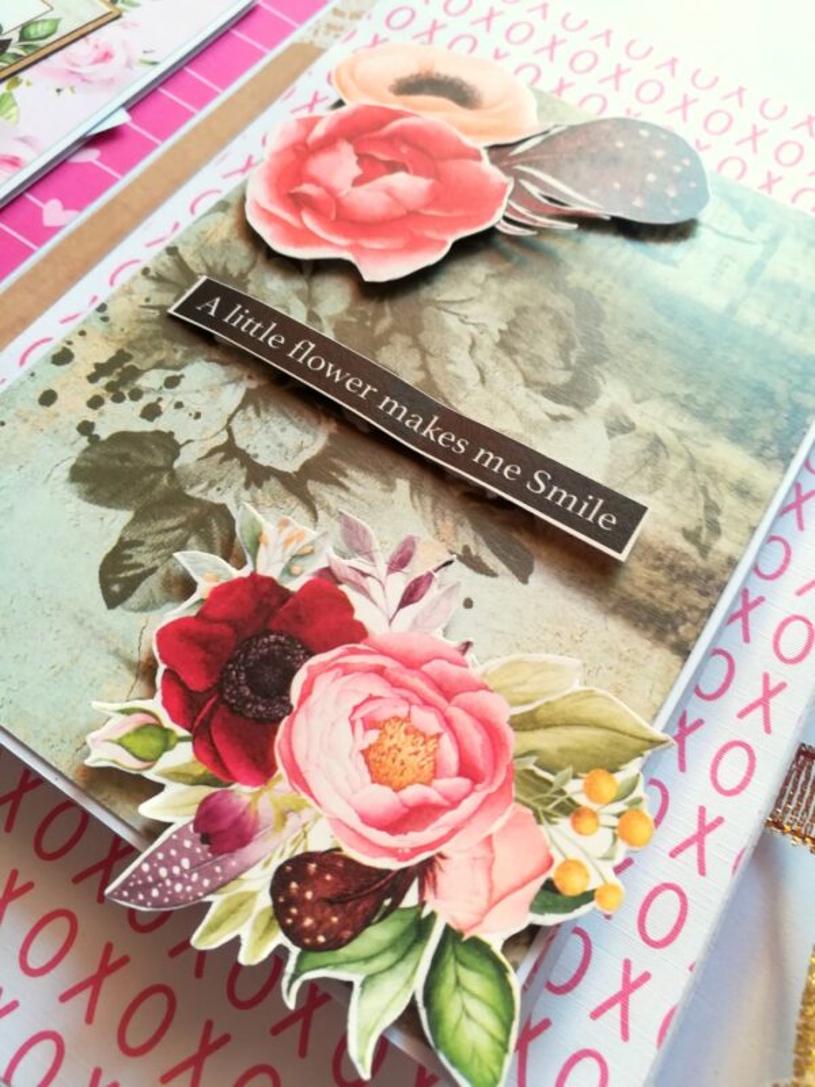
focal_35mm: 26
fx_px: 816
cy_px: 544
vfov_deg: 67.3
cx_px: 408
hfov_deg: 53.1
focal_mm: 3.83
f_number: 2.2
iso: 80
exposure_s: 1/30
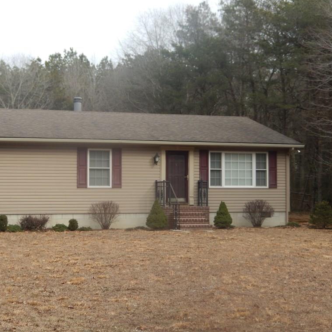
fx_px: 662
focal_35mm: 61
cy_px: 166
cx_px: 112
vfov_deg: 28.2
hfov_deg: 28.0
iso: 125
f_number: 4.5
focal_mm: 9.2
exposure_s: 1/320
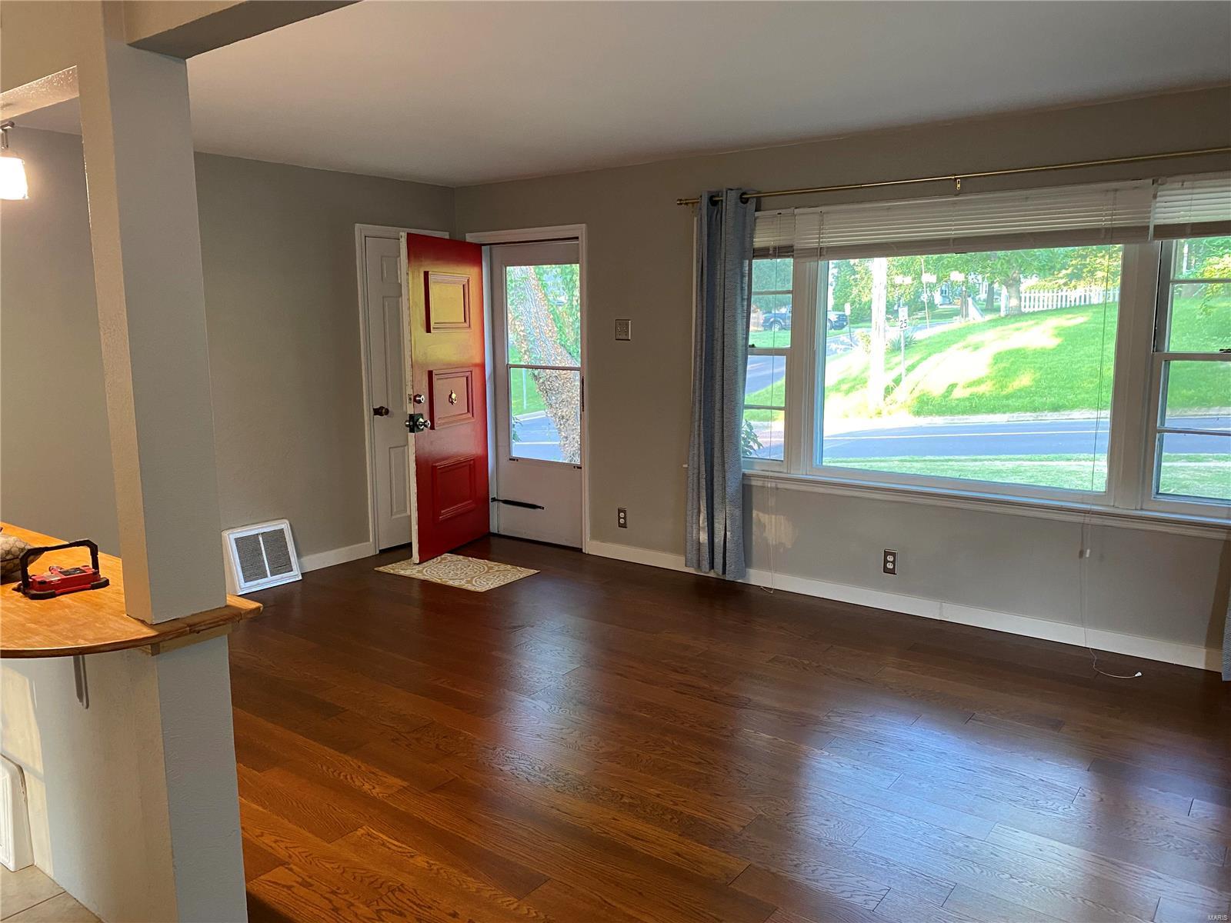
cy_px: 462
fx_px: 925
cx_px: 616
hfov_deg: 67.3
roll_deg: +0.3
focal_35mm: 26
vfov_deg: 53.1
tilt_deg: -8.4
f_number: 1.8
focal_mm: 4.25
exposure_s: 1/60
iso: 250
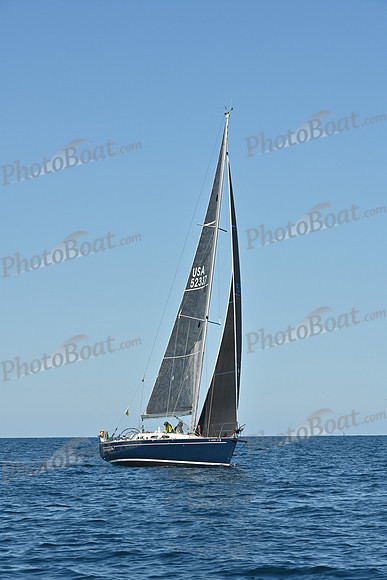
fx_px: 1966
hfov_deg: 11.2
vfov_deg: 16.8
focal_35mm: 122
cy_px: 290
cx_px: 194
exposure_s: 1/1000
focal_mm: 122
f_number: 10
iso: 320
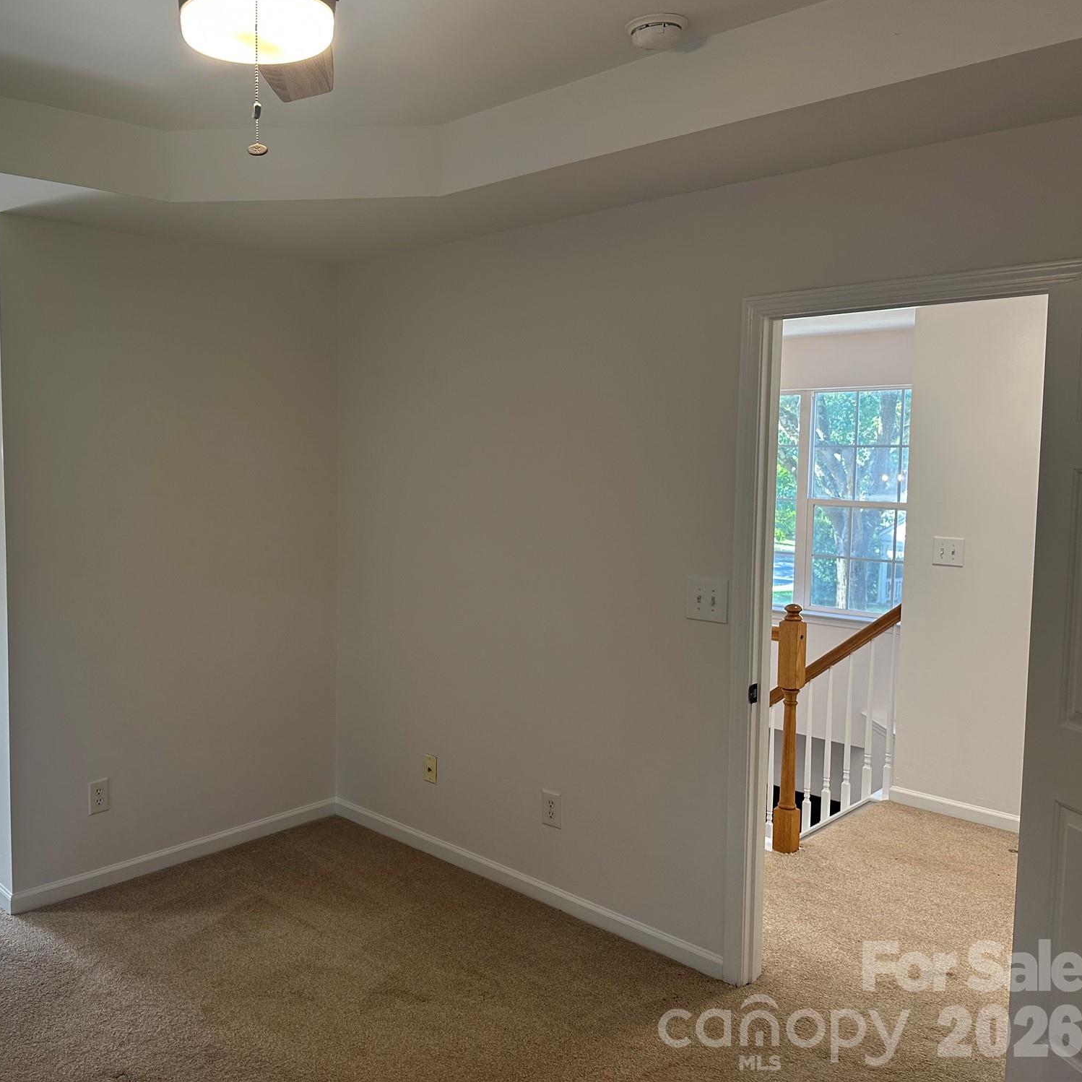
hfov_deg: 54.4
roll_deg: -0.1
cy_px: 528
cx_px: 353
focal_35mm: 29
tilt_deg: -4.2
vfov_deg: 55.6
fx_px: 1026
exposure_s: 1/120
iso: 125
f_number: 1.78
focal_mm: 6.86
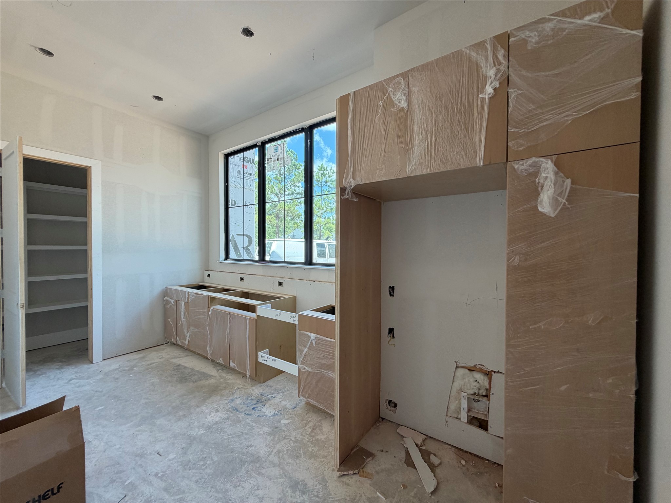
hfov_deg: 102.1
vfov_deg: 85.7
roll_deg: +0.3
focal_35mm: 14
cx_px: 336
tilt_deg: +1.0
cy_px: 252
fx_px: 271
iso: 100
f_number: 2.2
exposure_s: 1/121
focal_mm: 2.22
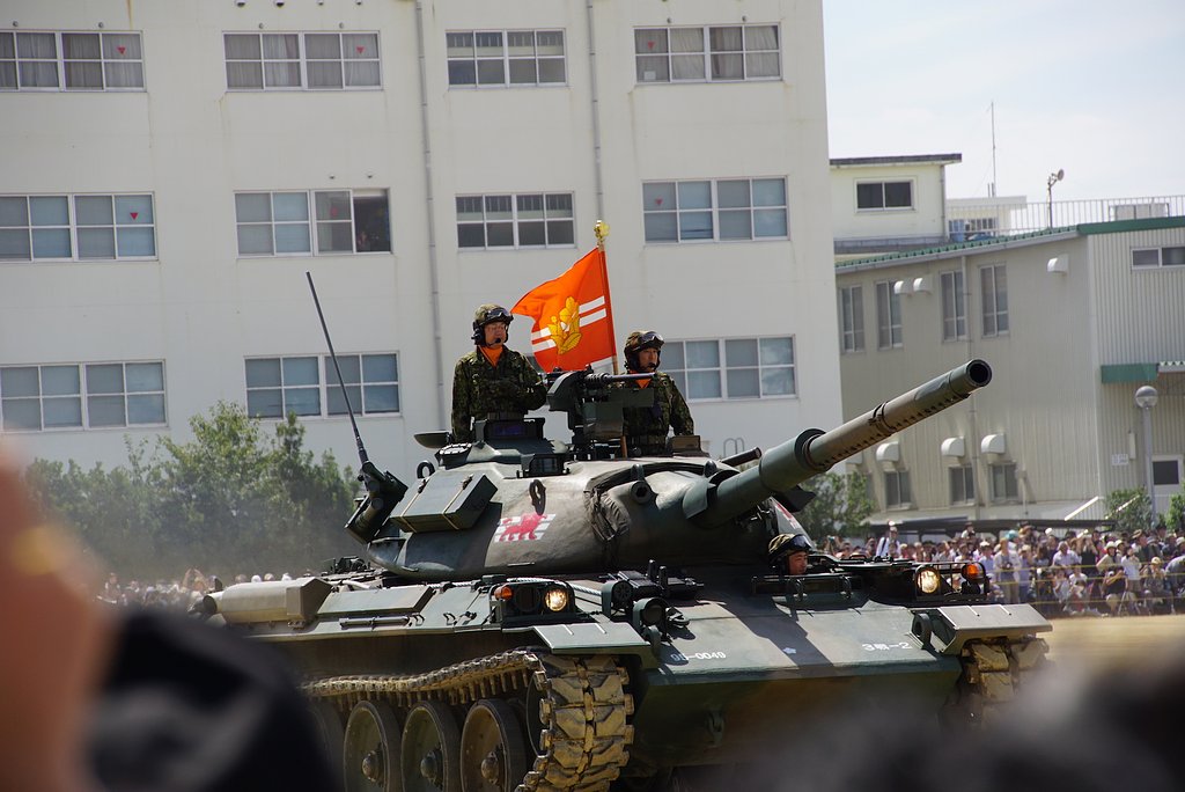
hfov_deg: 10.2
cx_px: 592
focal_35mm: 202
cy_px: 396
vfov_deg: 6.8
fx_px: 6669
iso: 100
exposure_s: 1/400
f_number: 6.3
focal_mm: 135
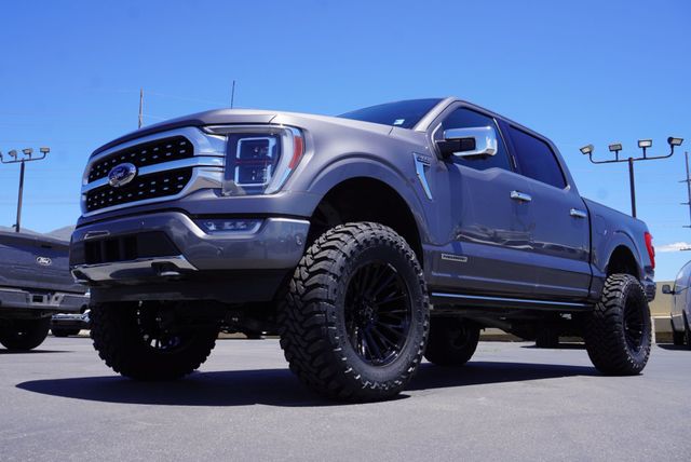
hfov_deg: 55.1
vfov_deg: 38.4
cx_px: 346
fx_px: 663
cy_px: 231
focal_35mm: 34
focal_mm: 23
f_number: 10
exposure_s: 1/125
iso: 100
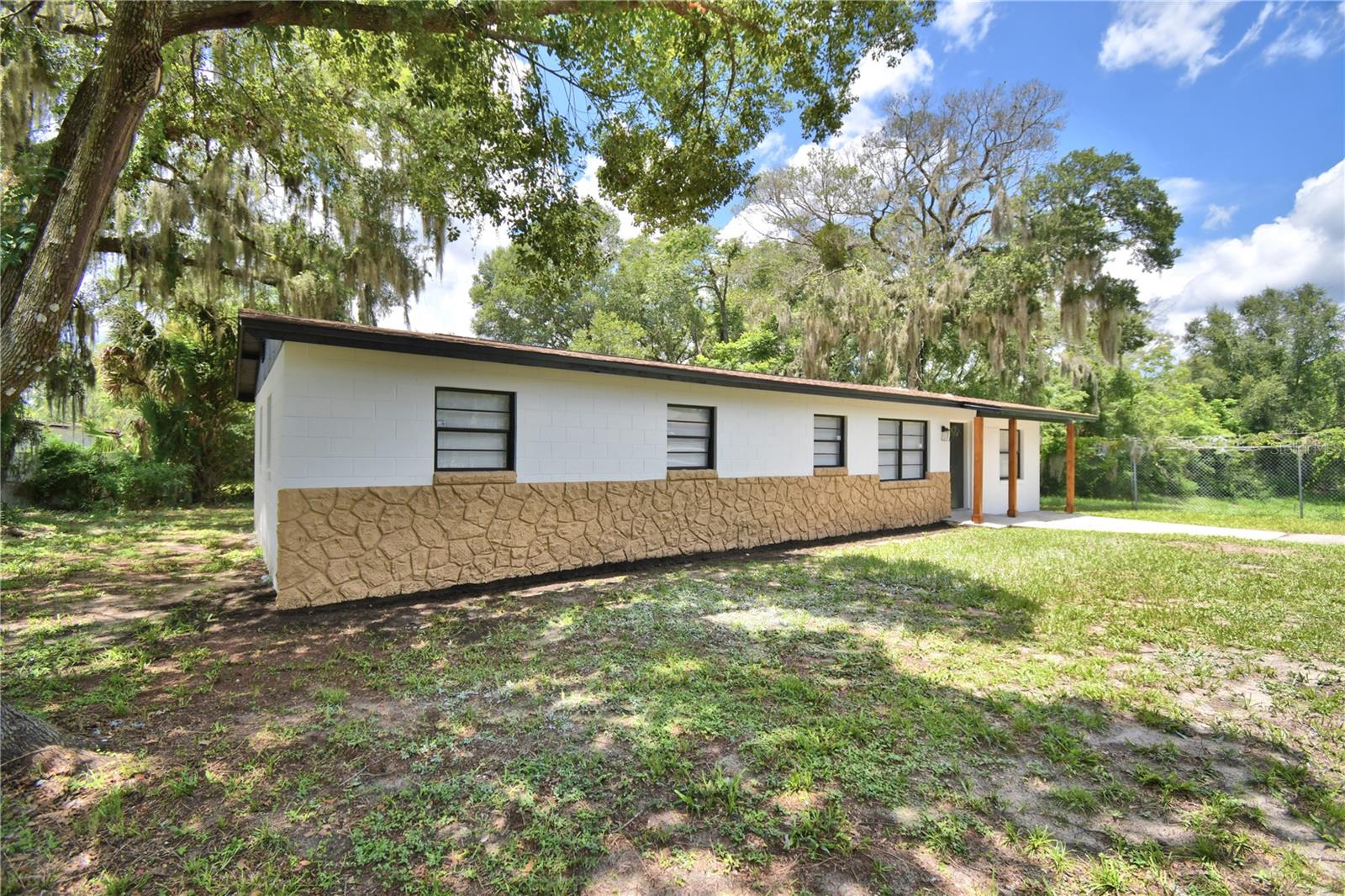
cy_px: 448
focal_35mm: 15
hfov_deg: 100.4
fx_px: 560
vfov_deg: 77.3
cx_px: 672
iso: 100
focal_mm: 10
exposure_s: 1/500
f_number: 4.5
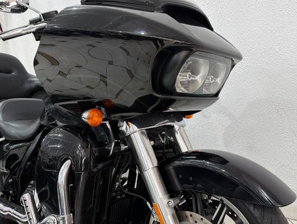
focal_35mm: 24
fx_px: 206
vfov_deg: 56.9
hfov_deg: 71.5
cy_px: 112
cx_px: 148
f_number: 1.78
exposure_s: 1/60
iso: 160
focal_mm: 6.76
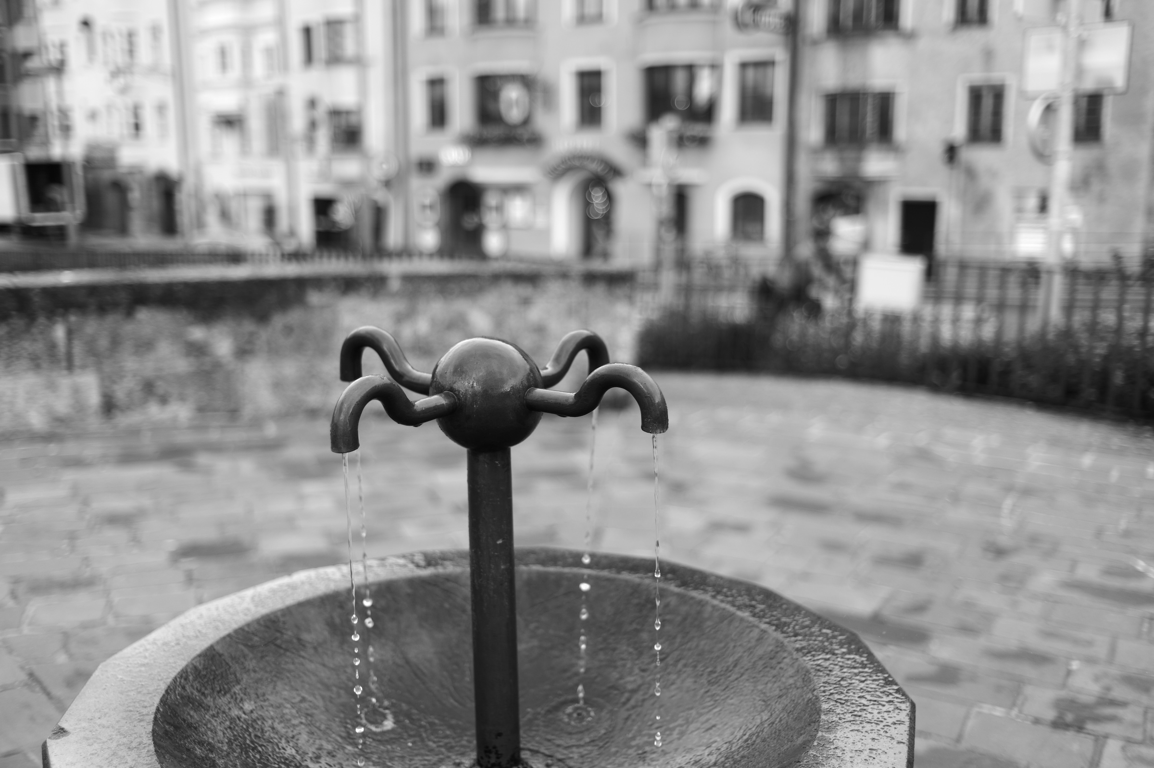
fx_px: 1121
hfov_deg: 54.5
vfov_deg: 37.8
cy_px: 384
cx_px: 577
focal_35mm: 35
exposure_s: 1/1000
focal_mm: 35
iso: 320
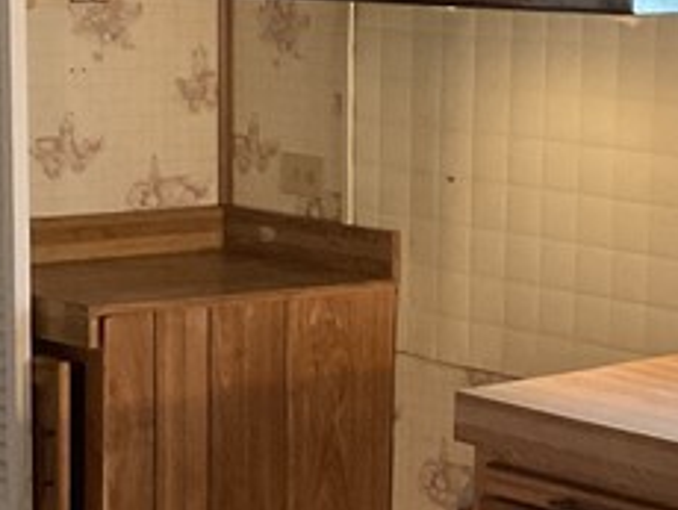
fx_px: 2529
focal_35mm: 129
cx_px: 513
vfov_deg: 11.5
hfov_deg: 15.2
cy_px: 324
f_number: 1.8
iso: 320
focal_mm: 3
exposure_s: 1/30
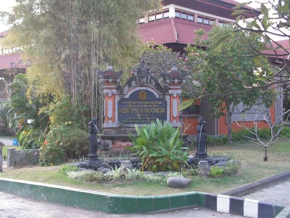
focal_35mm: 46
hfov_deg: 41.2
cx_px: 145
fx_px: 385
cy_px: 109
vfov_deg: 31.5
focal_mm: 7.8
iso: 80
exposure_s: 1/40
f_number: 3.2
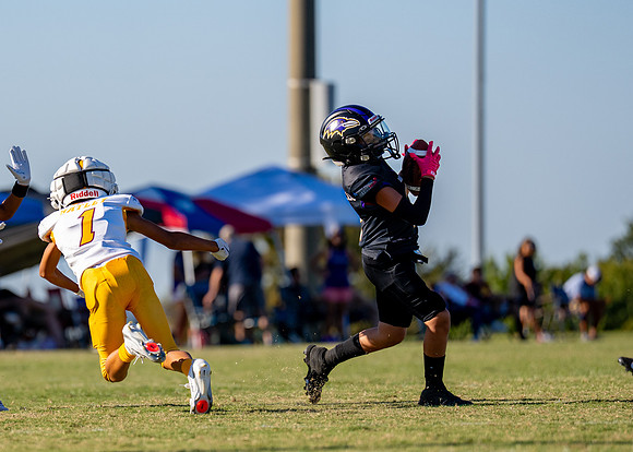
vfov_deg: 3.8
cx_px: 132
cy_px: 264
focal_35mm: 380
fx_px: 6823
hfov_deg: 5.3
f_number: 2.8
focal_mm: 200
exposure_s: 1/3200
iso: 160
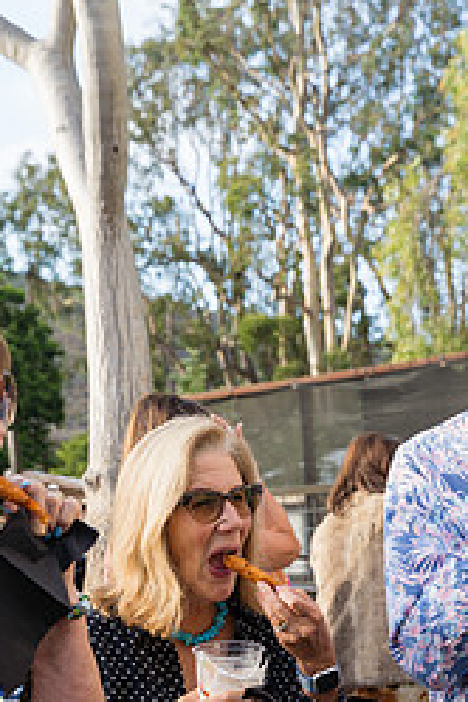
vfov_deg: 30.0
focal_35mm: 65
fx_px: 1267
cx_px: 217
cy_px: 598
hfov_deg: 20.9
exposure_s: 1/250
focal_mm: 36
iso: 200
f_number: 5
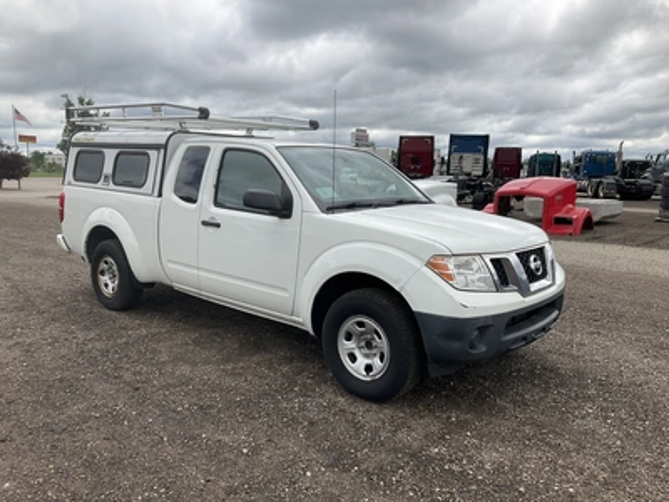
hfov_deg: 61.7
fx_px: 560
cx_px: 334
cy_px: 251
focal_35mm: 29
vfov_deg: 48.2
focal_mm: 3
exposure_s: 1/1675
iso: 25
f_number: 1.8
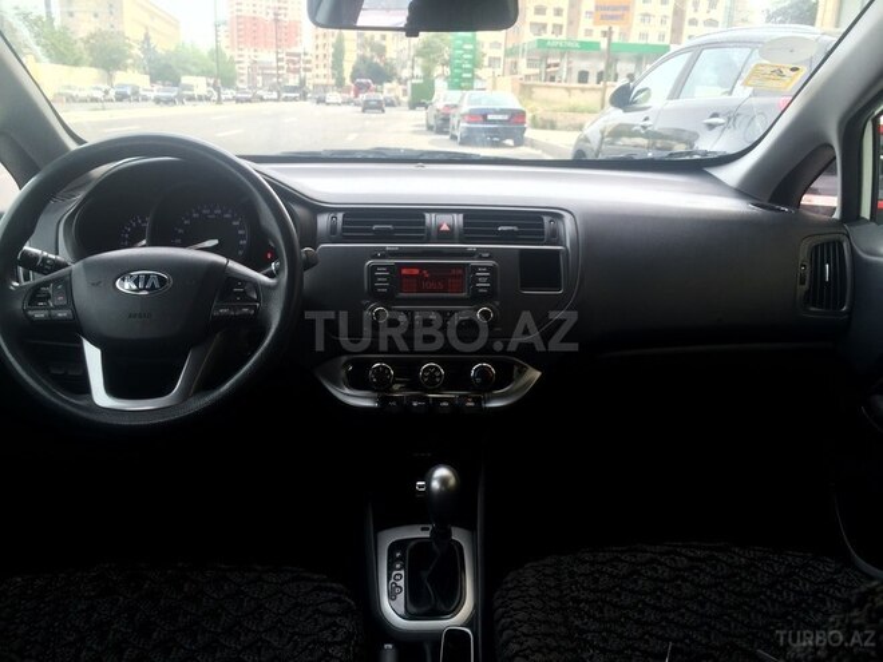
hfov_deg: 61.7
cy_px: 331
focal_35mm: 29
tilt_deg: -16.1
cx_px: 442
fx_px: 740
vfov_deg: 48.2
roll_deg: -2.7
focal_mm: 4.15
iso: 32
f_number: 2.2
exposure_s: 1/193
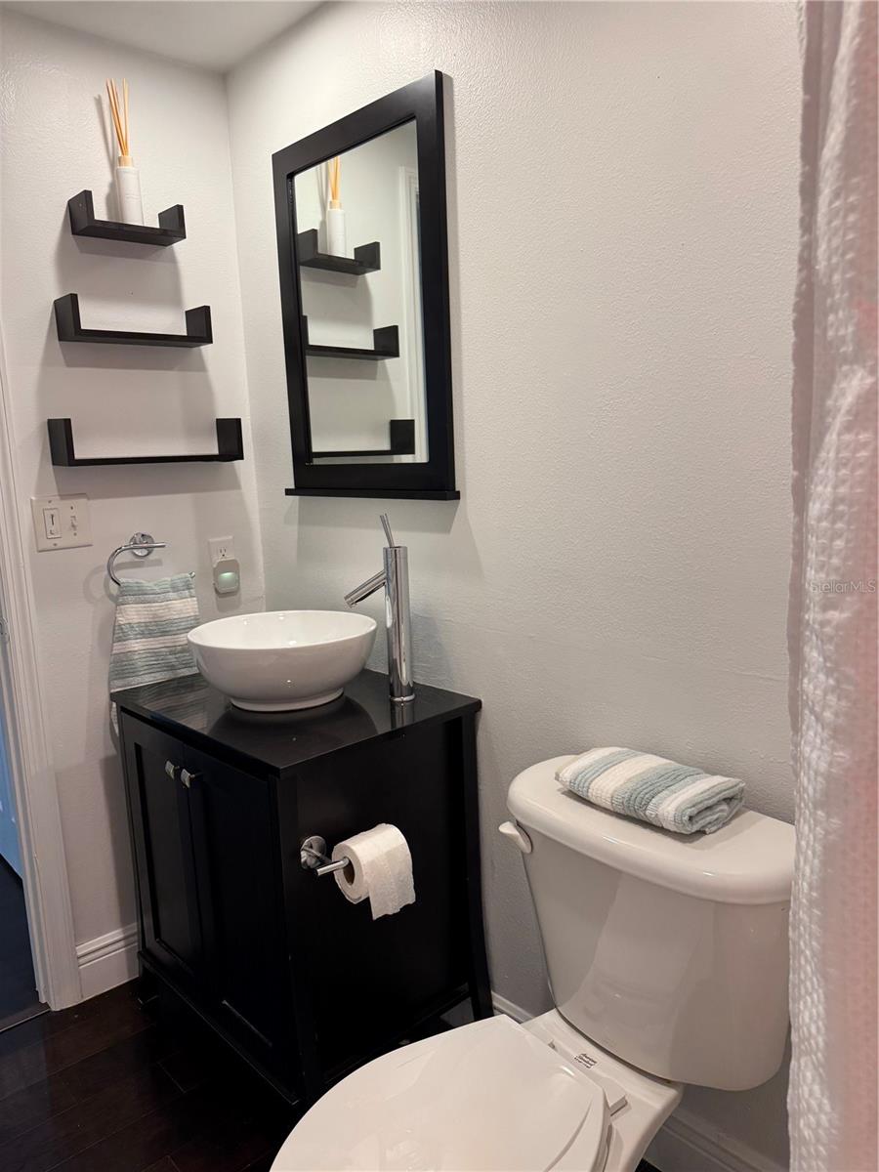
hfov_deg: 56.8
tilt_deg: -9.8
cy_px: 586
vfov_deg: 71.6
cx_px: 440
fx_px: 813
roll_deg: +1.7
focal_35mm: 24
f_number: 1.78
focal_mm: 6.76
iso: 160
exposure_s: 1/120
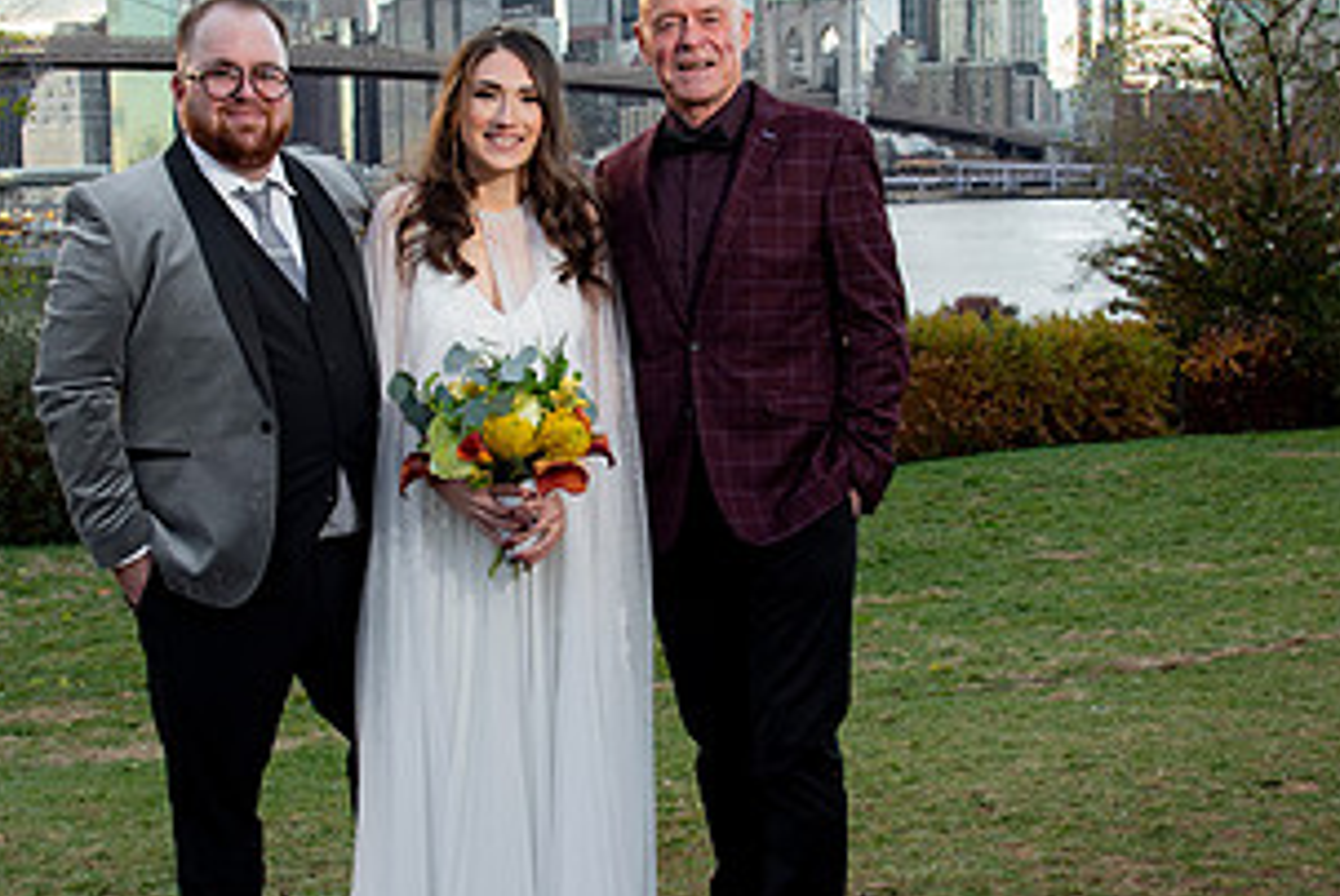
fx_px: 1863
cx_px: 530
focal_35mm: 50
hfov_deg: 39.4
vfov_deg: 27.0
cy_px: 390
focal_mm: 24
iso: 200
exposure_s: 1/100
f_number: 5
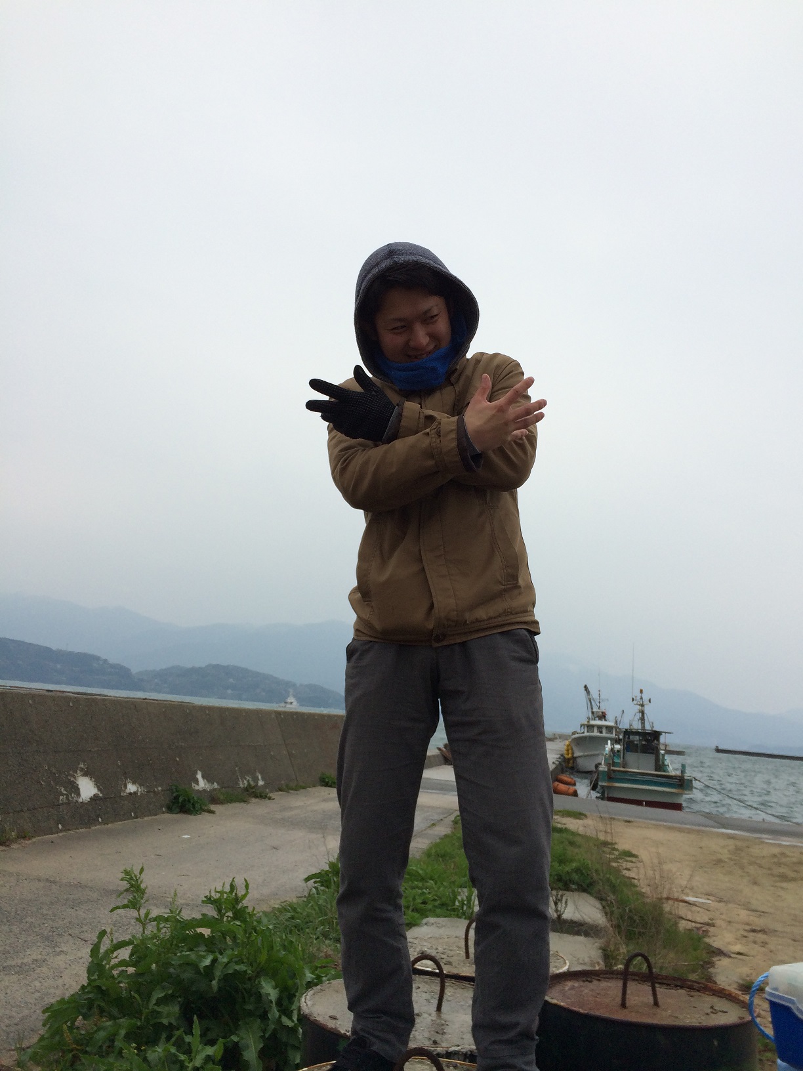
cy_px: 536
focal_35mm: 30
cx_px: 402
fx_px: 928
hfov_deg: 46.8
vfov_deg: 60.0
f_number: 2.2
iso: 32
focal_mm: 4.12
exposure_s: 1/820
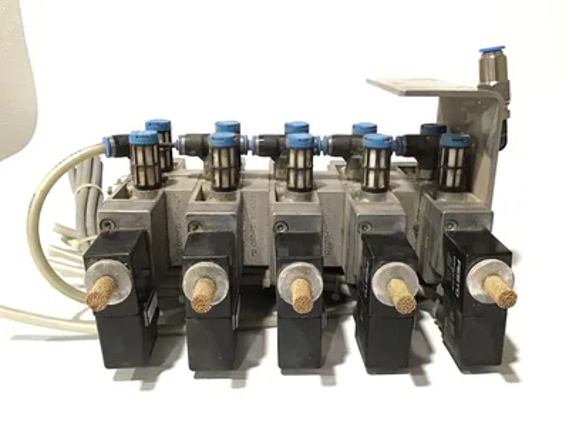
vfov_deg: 45.4
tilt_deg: -19.2
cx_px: 284
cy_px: 214
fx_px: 510
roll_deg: +0.6
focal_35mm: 31
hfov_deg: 58.4
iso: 200
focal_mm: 3.3
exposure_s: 1/15
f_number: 2.4
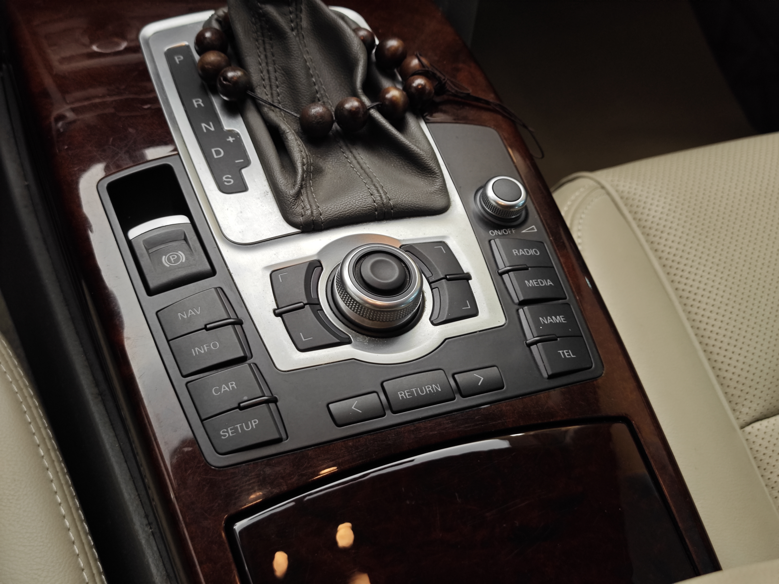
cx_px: 390
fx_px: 1035
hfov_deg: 41.2
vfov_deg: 31.5
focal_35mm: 46
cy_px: 292
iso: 160
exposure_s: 1/50
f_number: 1.9
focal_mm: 8.7
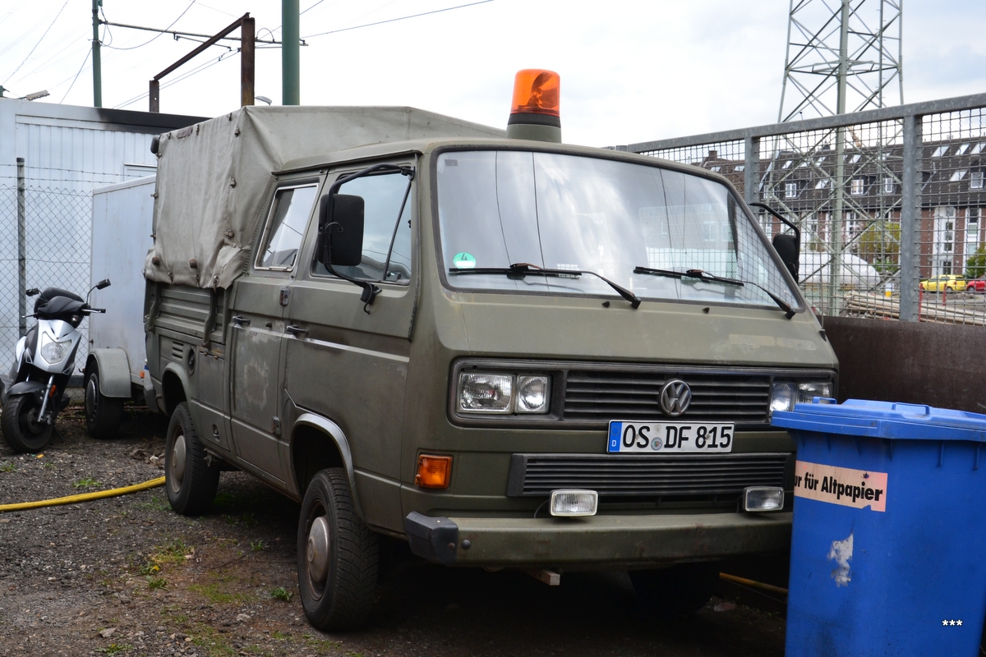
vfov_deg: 31.9
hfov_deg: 46.4
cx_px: 493
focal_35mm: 42
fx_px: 1150
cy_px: 328
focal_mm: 28
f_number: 10
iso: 400
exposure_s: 1/200
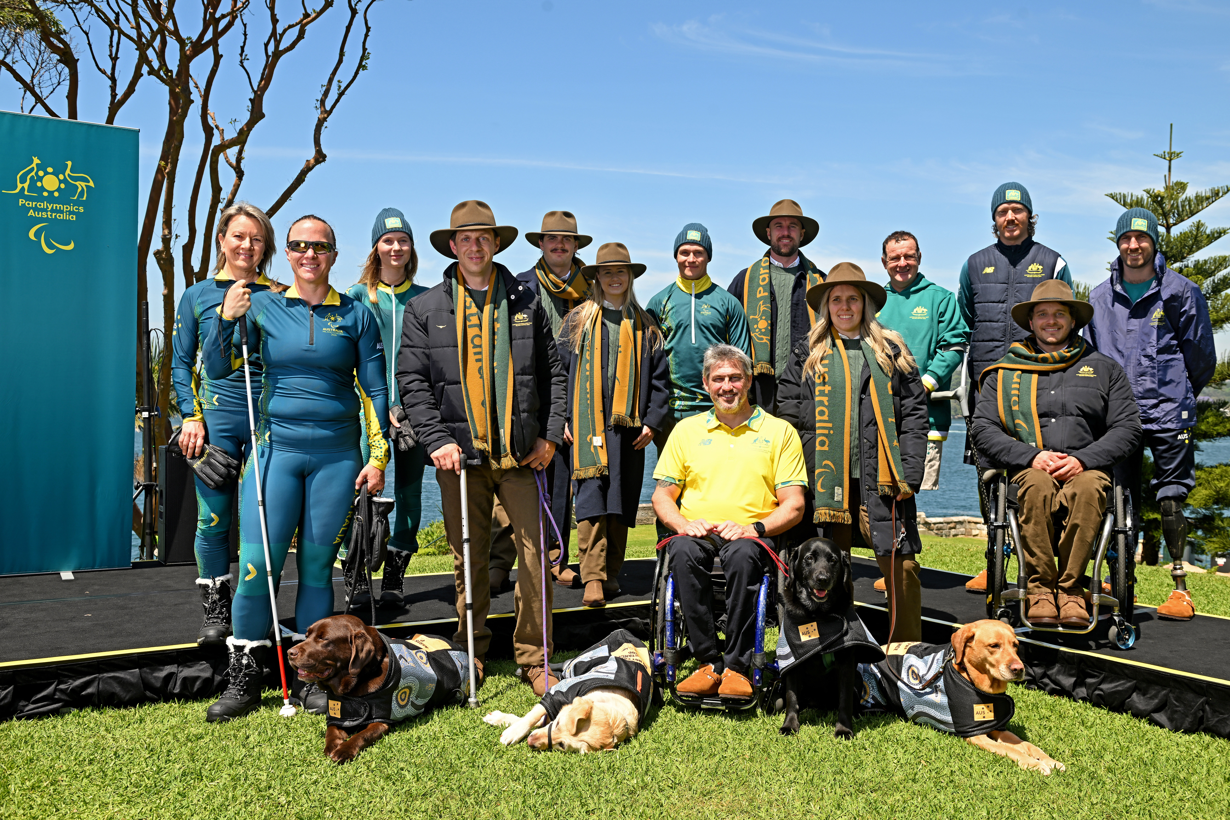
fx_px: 1093
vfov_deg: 41.1
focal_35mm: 32
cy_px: 410
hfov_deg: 58.7
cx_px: 615
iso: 64
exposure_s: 1/125
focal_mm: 32
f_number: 6.3
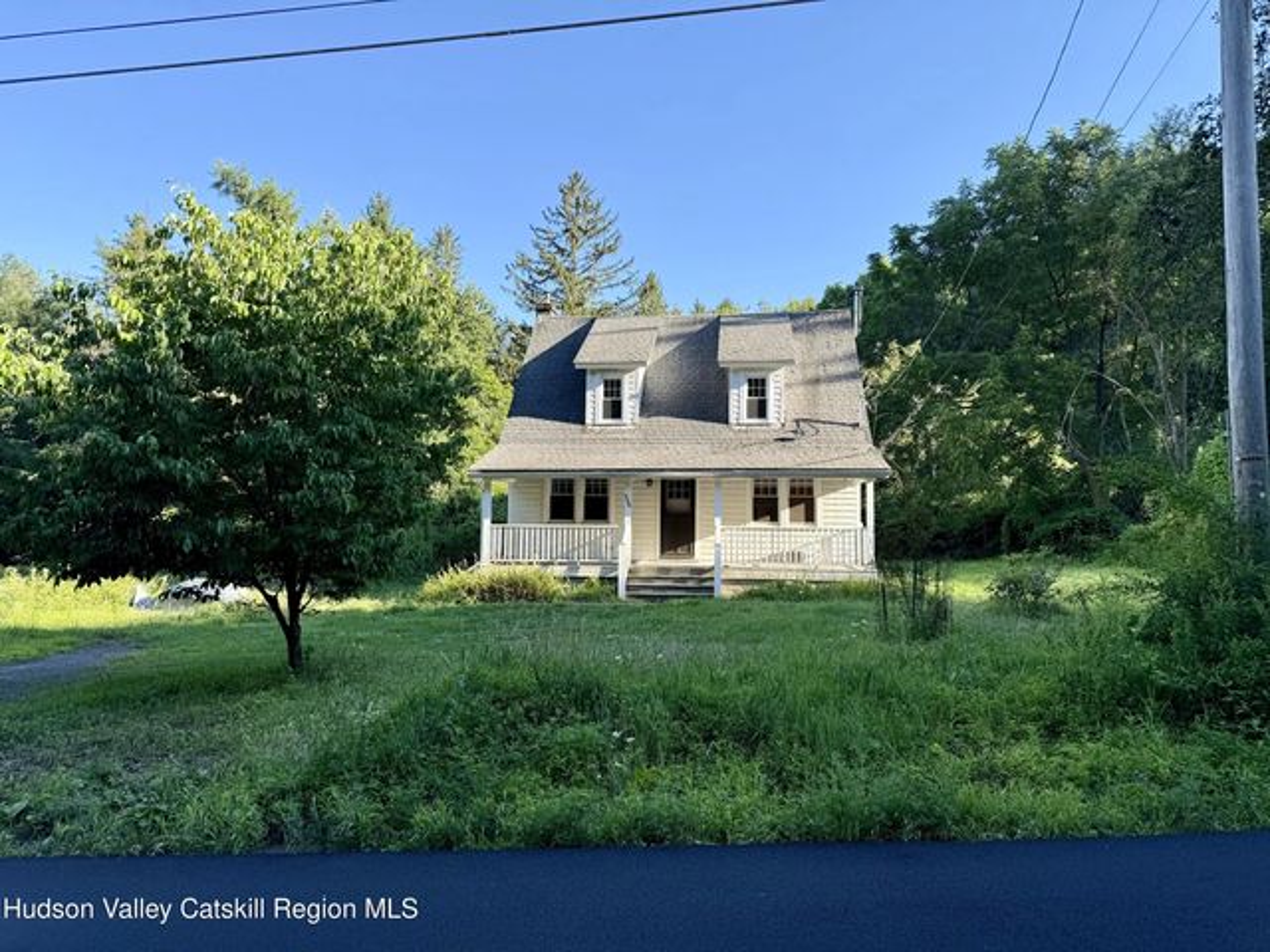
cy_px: 476
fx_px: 881
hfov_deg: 71.6
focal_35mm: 24
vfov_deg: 56.8
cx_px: 635
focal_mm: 6.76
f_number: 1.78
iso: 80
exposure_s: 1/1156
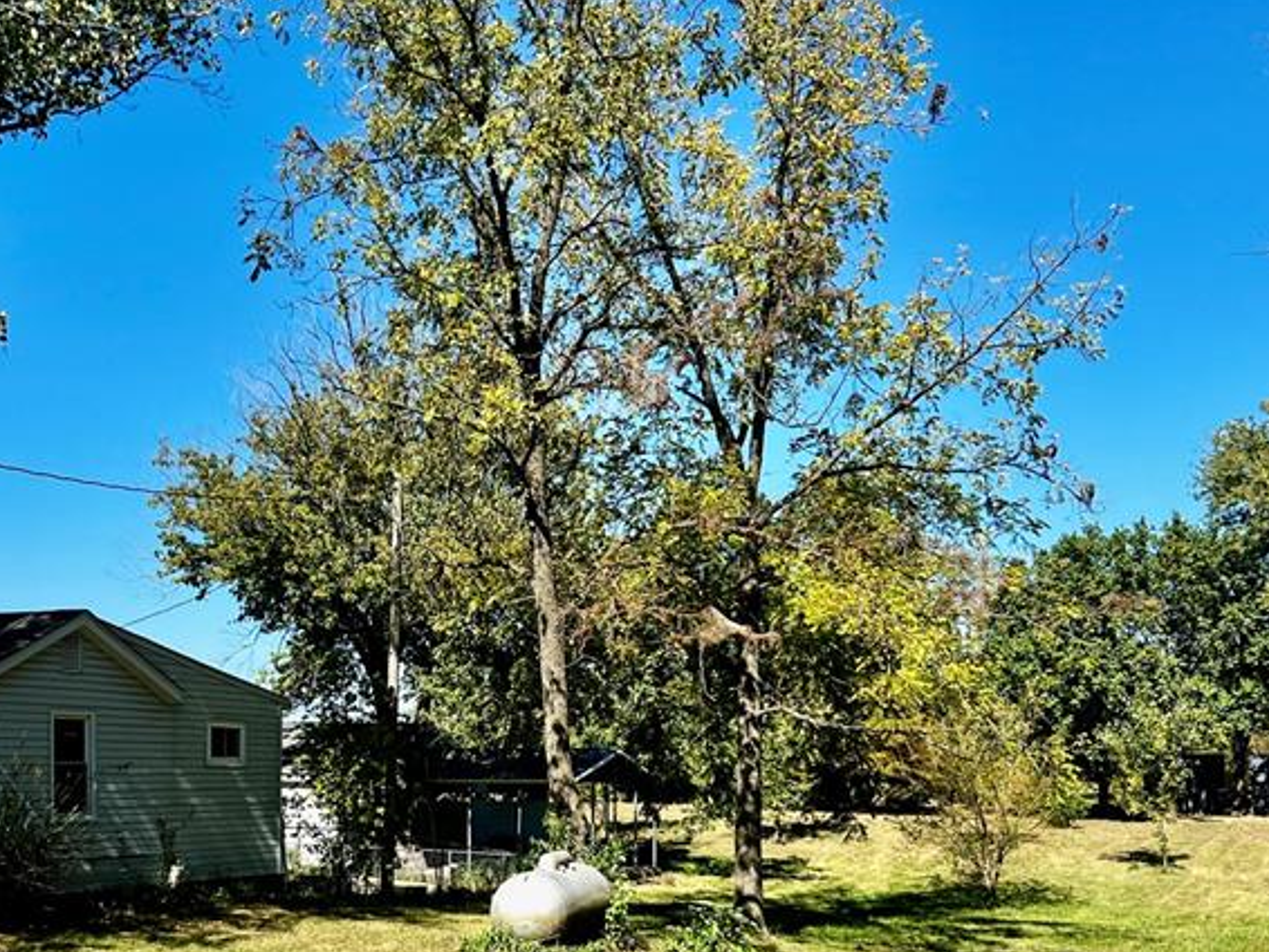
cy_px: 741
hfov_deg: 40.2
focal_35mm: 47
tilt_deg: +1.1
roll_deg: +0.4
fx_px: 1724
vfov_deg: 30.3
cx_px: 495
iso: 50
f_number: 1.5
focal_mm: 5.7
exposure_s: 1/3460
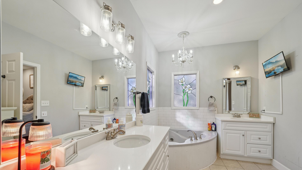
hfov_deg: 103.0
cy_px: 101
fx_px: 120
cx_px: 149
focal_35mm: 15
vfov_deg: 69.9
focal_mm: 14
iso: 400
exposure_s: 1/25
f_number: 8
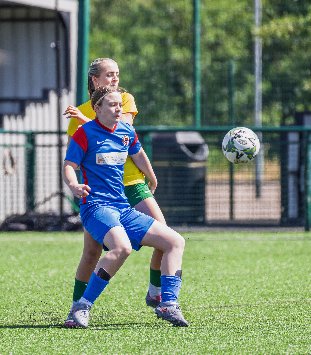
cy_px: 167
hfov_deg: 2.8
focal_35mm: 588
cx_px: 97
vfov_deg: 3.2
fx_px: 6411
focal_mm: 340
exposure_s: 1/1000
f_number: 5.3
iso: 560
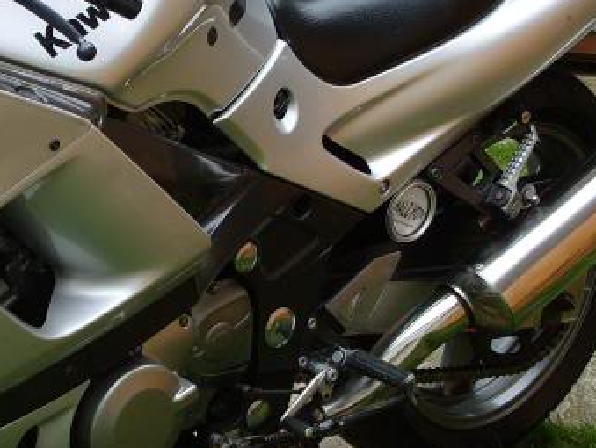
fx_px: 2051
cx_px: 11
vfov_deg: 12.5
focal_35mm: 119
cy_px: 239
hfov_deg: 16.2
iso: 80
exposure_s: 1/250
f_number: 3
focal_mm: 8.9
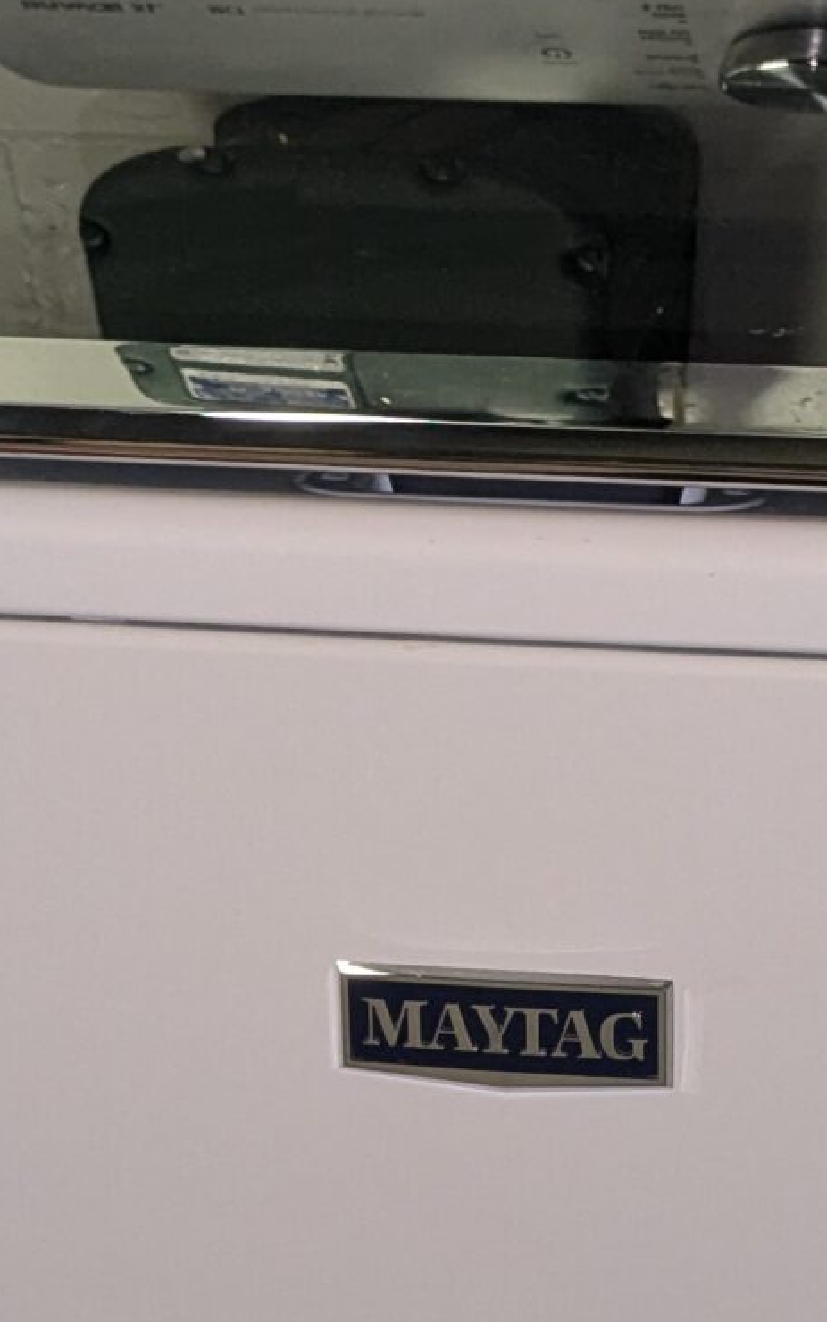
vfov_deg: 20.8
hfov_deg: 13.2
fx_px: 3567
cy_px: 983
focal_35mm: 99
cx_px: 647
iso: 506
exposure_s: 1/120
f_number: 1.73
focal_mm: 4.38
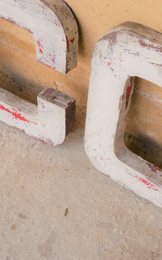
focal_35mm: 57
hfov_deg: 22.6
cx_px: 119
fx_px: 403
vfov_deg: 35.7
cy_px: 129
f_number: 4
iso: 200
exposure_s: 1/500
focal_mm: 20
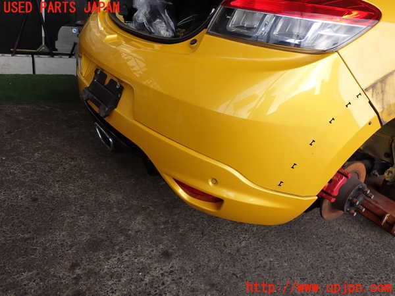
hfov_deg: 60.0
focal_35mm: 30
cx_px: 198
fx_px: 342
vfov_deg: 46.8
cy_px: 148
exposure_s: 1/200
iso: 100
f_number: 3.2
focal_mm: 5.4
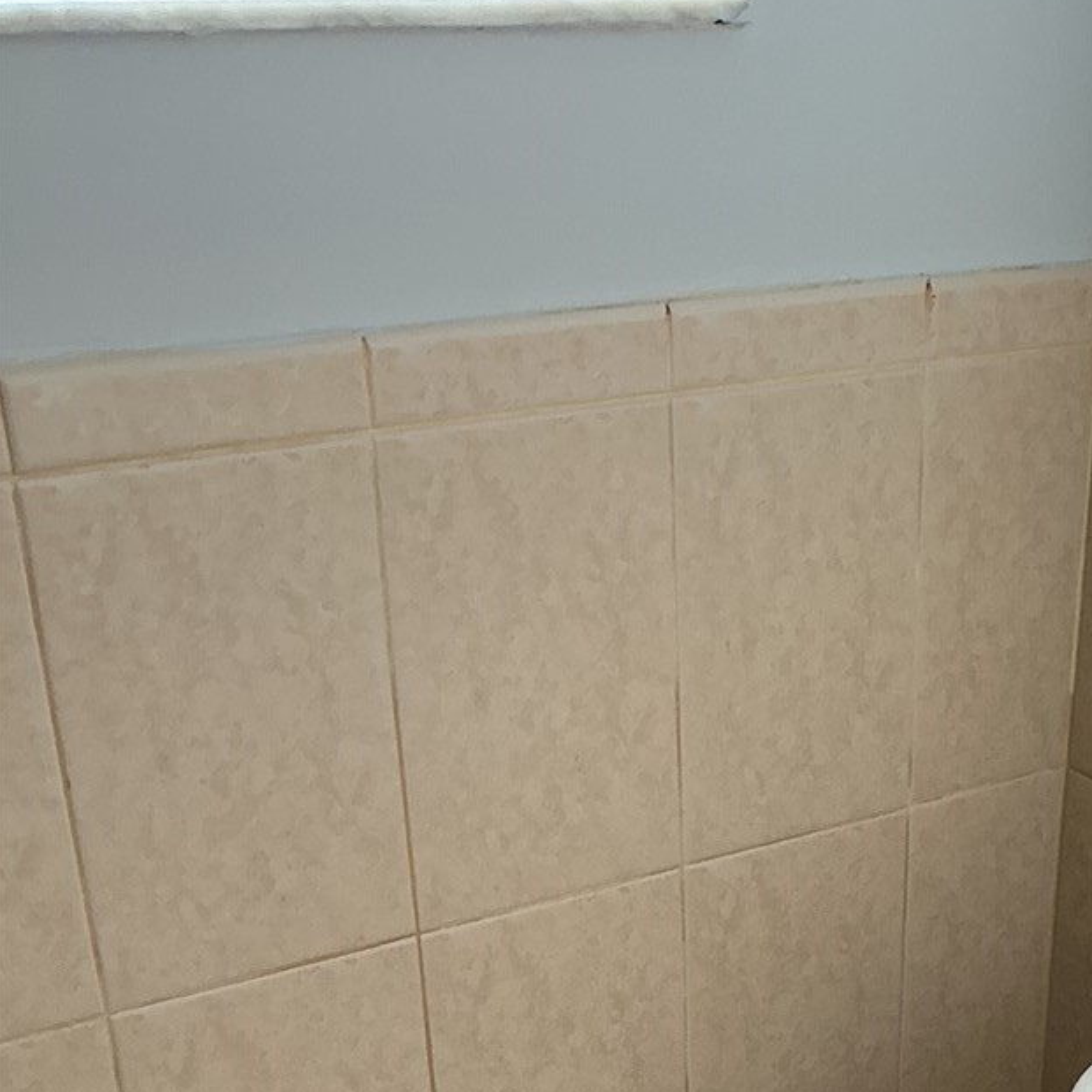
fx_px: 2356
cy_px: 1354
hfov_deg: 25.0
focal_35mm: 66
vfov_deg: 23.5
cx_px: 1053
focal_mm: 3
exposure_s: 1/120
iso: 64
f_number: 1.8
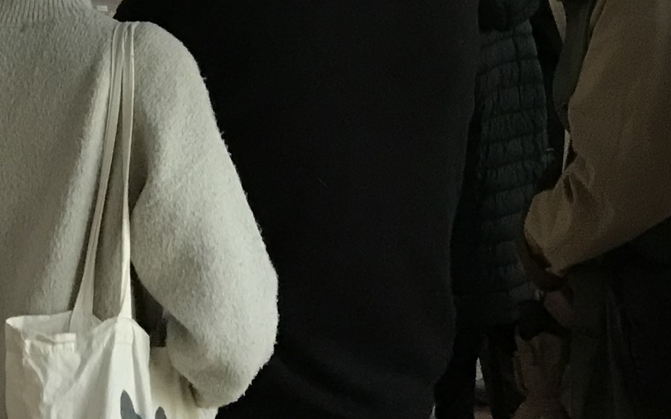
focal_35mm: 107
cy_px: -306
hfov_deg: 18.9
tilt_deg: -0.3
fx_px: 1957
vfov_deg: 11.5
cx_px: -10
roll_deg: -0.3
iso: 64
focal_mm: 3.99
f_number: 1.8
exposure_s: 1/17
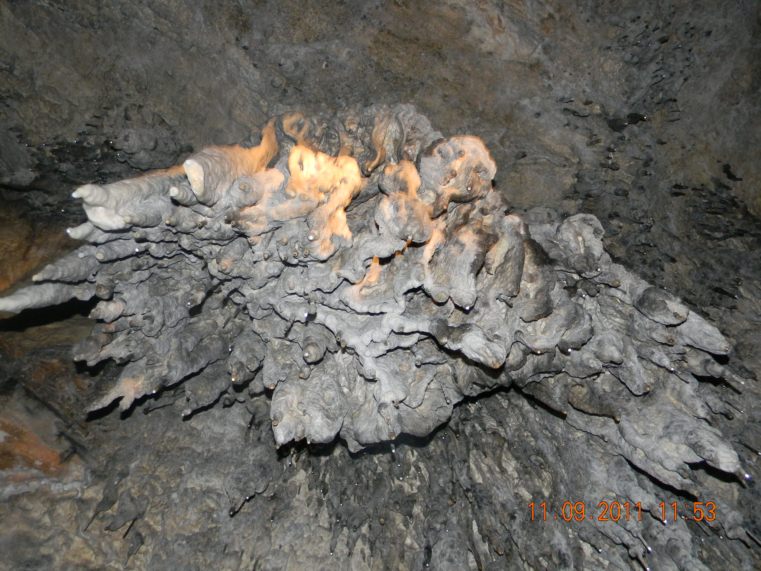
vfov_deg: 39.7
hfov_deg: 51.4
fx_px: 791
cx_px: 380
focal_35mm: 36
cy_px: 286
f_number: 3.7
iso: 200
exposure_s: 1/30
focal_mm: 6.4
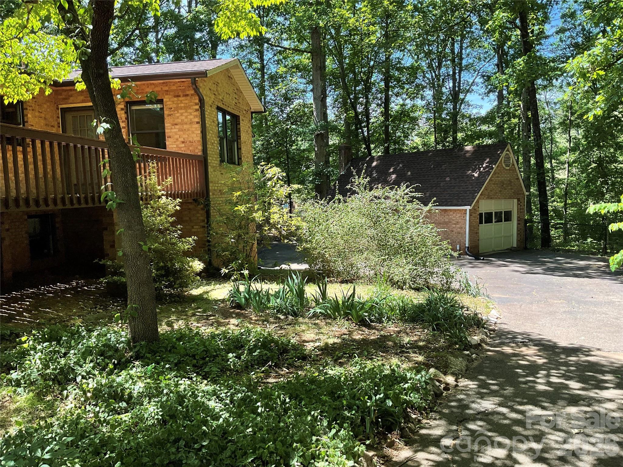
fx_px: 522
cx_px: 312
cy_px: 234
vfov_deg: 48.2
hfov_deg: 61.7
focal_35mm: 29
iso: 25
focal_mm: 3
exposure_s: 1/367
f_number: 1.8
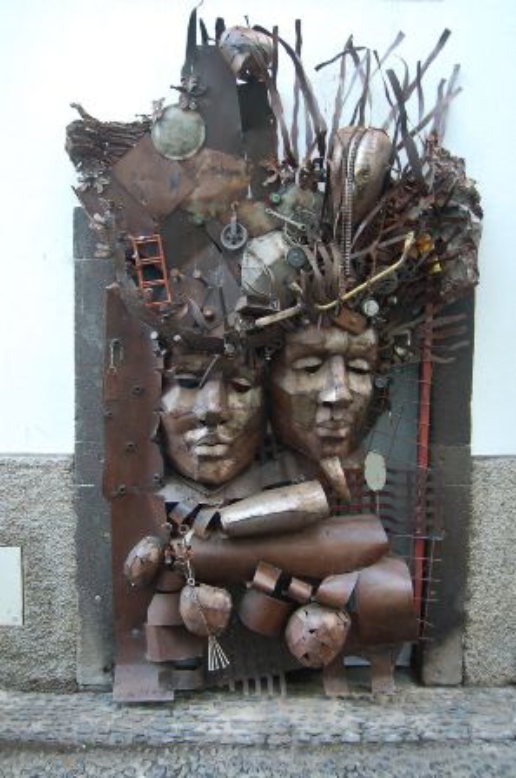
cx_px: 258
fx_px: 647
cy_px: 389
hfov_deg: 43.5
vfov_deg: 62.0
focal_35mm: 30
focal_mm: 20
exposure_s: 1/15
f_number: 3.8
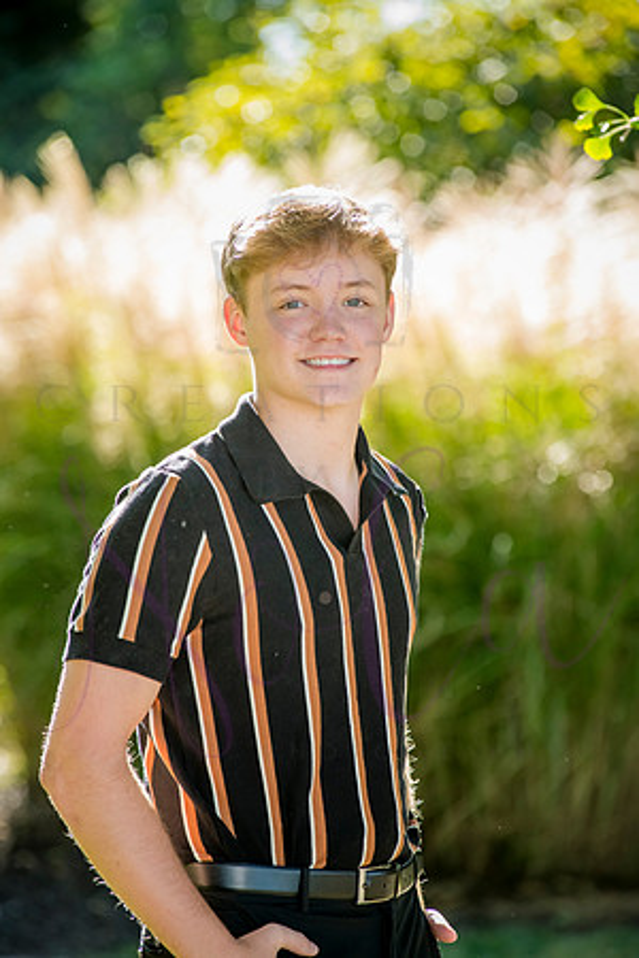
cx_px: 320
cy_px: 479
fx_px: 5325
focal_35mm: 200
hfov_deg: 6.9
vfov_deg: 10.3
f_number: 6.3
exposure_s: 1/320
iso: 800
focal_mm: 200
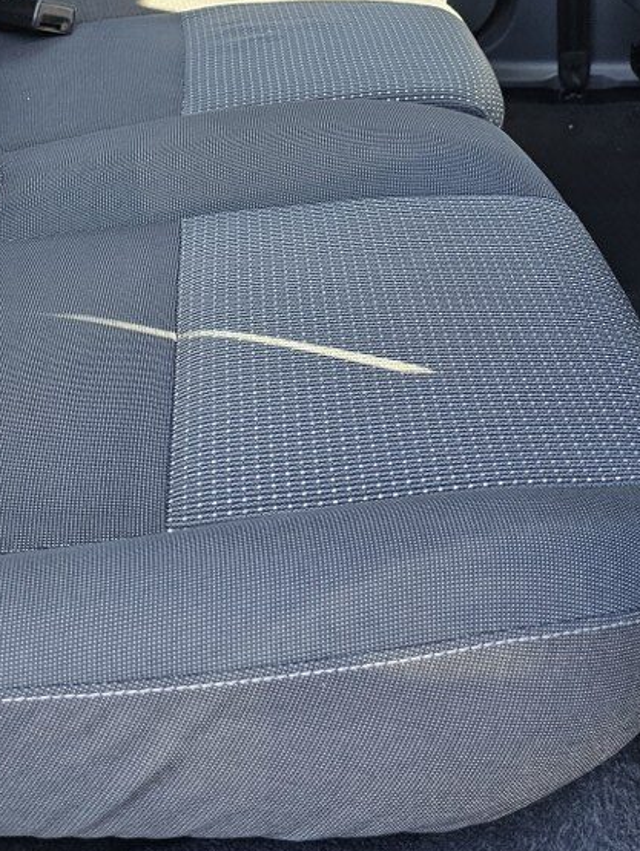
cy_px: -34
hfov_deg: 27.6
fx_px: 1305
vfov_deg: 32.7
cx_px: 327
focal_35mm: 53
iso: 160
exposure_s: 1/190
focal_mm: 6.3
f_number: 1.7
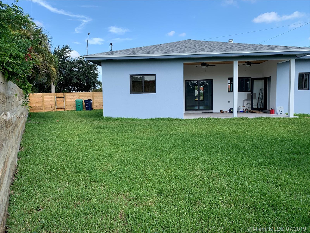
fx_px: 233
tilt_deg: -5.3
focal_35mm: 26
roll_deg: +0.6
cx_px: 155
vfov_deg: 53.1
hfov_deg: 67.3
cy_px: 116
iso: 25
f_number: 1.8
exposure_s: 1/945
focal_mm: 4.25
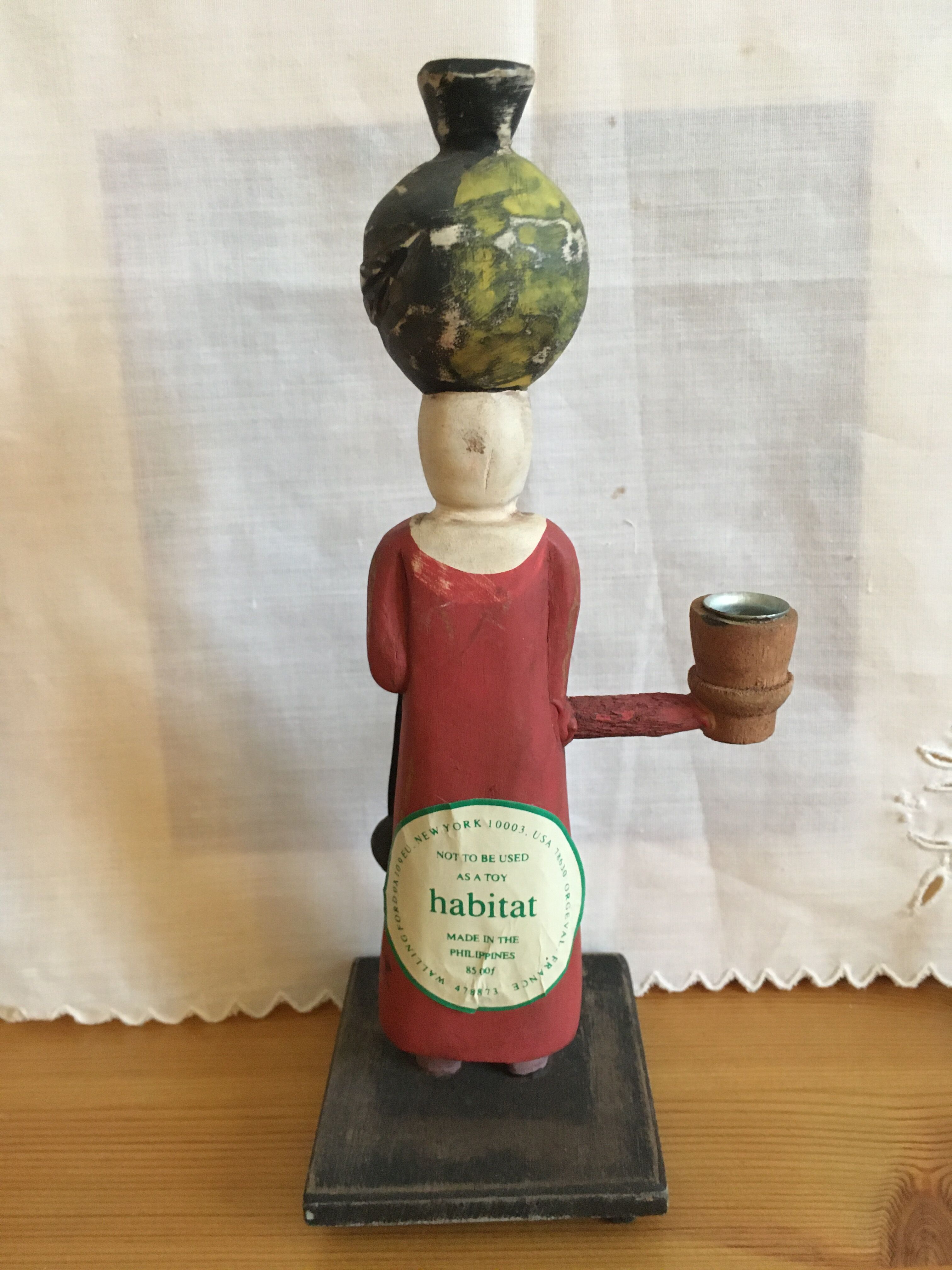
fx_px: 1063
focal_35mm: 29
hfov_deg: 48.2
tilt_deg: -21.3
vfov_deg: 61.7
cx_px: 476
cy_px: 635
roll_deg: +2.1
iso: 200
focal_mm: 4.15
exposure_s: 1/17
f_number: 2.2
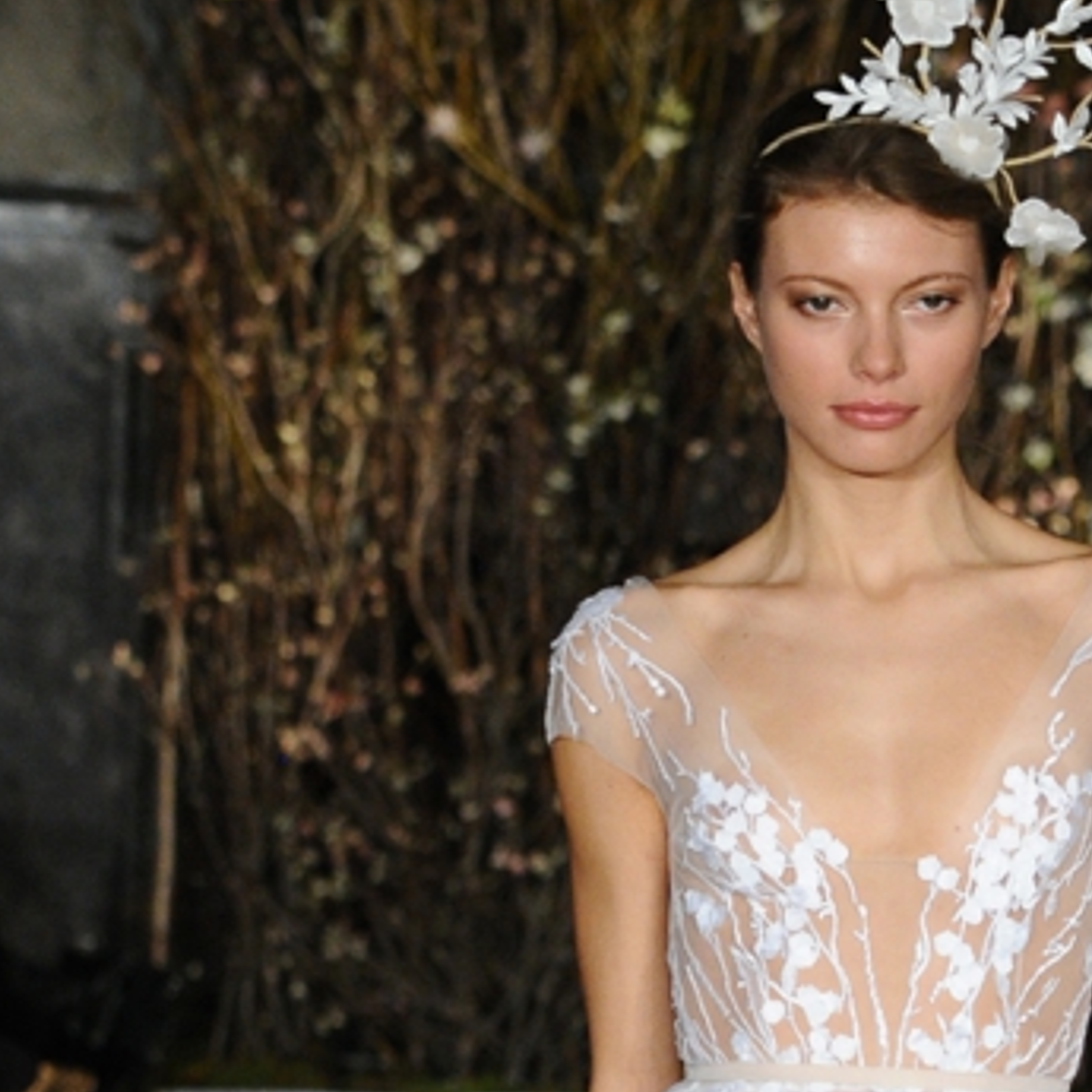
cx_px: 817
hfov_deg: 6.0
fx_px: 10386
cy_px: 1473
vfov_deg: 6.0
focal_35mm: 291
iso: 3200
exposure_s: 1/400
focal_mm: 105
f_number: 5.6
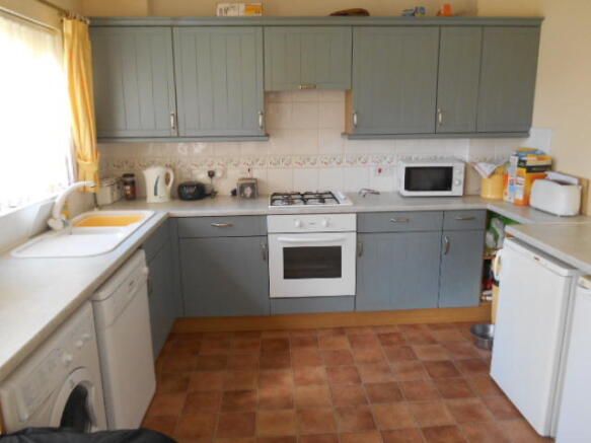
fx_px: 444
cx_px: 296
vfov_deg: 53.0
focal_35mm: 26
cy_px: 222
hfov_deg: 67.3
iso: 200
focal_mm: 4.7
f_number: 3.4
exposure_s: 1/30
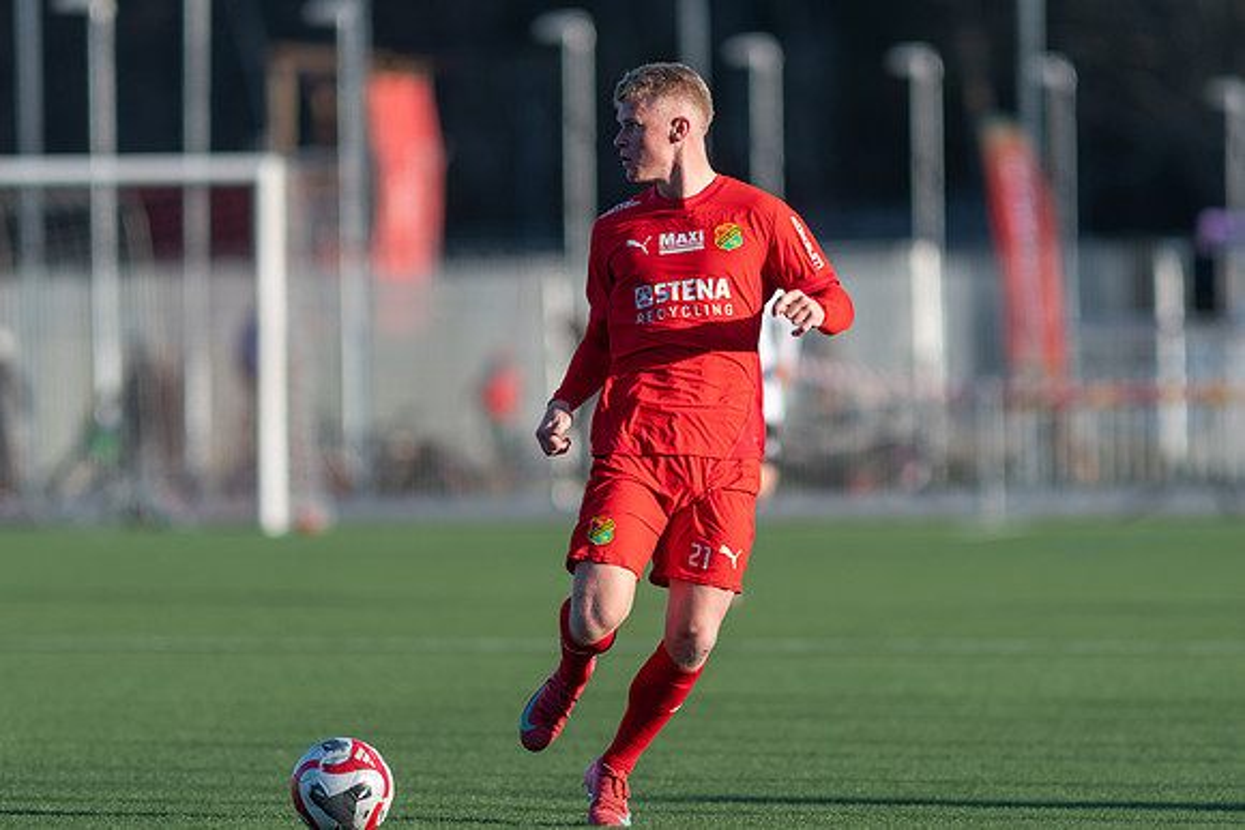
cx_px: 622
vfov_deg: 3.1
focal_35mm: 450
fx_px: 15565
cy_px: 415
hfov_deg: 4.6
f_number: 3.2
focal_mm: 300
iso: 140
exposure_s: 1/1600
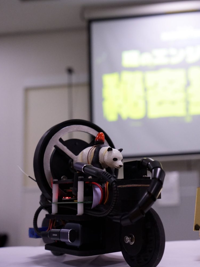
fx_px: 347
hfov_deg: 31.5
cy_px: 134
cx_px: 153
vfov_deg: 42.1
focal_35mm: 45
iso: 6400
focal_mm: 31
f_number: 5
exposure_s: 1/500
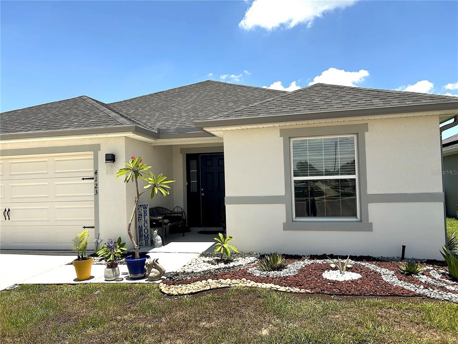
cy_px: 172
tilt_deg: +1.8
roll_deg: +2.5
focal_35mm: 26
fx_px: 344
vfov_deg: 53.1
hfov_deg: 67.3
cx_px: 229
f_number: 1.5
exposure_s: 1/3831
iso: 50
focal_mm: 5.7
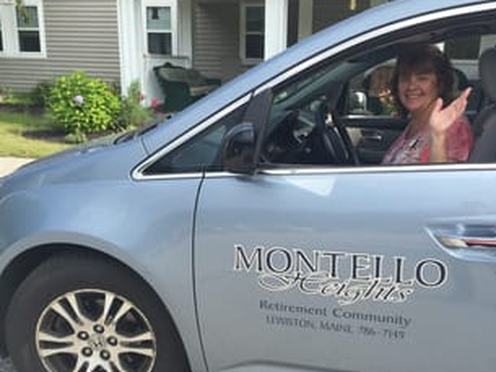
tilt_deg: -16.5
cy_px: 224
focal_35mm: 38
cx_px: 273
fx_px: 545
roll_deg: -2.7
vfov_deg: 37.6
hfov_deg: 48.9
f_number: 2.2
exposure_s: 1/879
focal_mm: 4.15
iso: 32
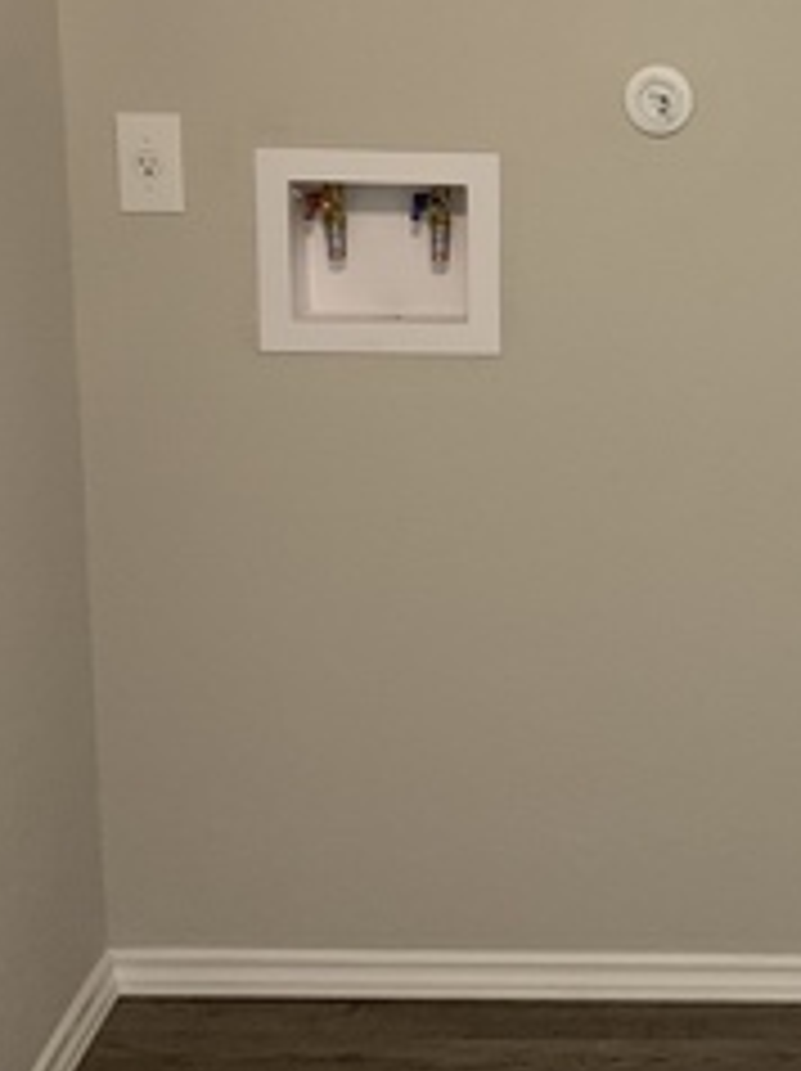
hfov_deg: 20.1
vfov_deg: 27.4
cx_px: 864
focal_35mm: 70
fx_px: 2164
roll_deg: -1.6
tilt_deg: -12.5
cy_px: 274
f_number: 1.8
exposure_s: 1/30
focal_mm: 4.25
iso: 400
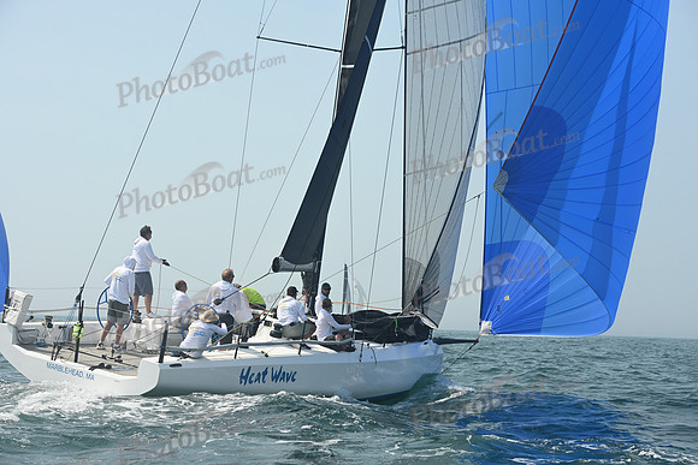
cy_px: 232
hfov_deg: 28.8
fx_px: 1357
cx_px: 349
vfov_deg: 19.5
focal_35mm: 70
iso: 320
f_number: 7.1
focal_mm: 70
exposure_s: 1/1250
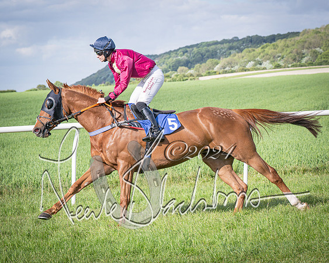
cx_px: 125
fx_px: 1287
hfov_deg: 14.6
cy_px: 141
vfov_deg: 11.7
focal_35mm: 132
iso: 200
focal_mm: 70
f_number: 4.5
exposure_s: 1/1600
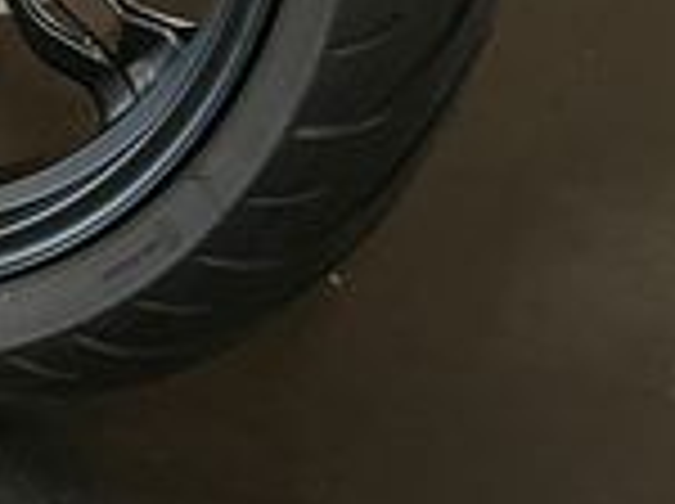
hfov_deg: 16.9
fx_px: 2161
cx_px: -148
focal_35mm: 111
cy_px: -490
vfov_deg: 11.9
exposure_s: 1/33
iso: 640
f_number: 1.6
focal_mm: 5.1
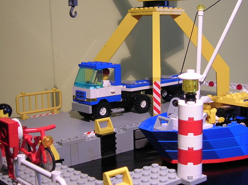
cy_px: 74
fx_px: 415
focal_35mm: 58
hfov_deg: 33.2
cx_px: 137
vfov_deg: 25.1
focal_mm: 5.7
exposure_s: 1/9.8
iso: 50
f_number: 2.9
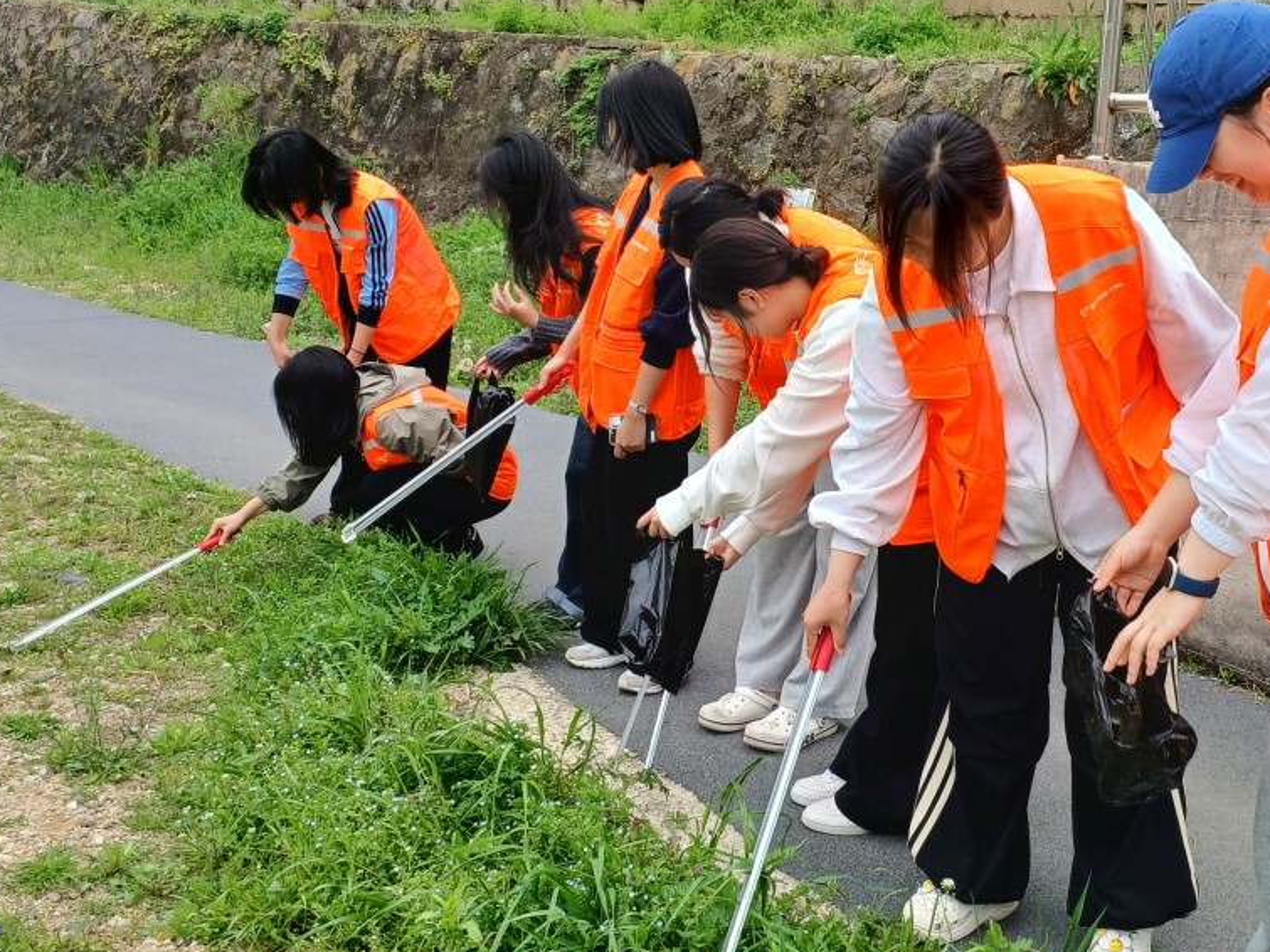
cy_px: 355
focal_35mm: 39
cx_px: 892
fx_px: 1431
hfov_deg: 46.7
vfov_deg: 36.6
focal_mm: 5.06
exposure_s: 1/276
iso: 20
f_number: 1.8
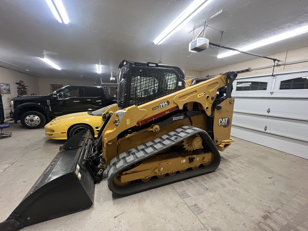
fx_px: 116
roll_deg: -1.3
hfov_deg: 106.2
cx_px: 154
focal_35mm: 13
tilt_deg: -9.0
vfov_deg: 89.9
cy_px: 116
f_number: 1.8
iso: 320
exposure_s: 1/60
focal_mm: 1.57
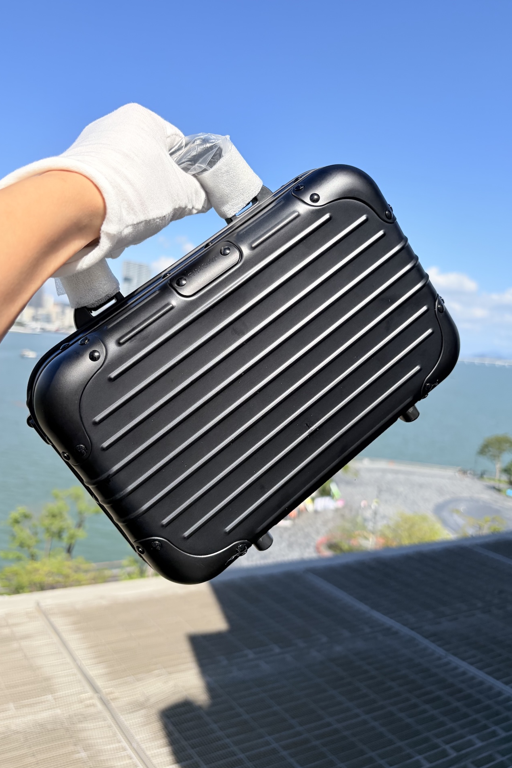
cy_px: 352
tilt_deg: -0.2
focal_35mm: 30
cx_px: 247
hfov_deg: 43.6
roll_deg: -6.7
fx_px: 640
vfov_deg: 61.8
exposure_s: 1/5348
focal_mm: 5.96
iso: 64
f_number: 1.6
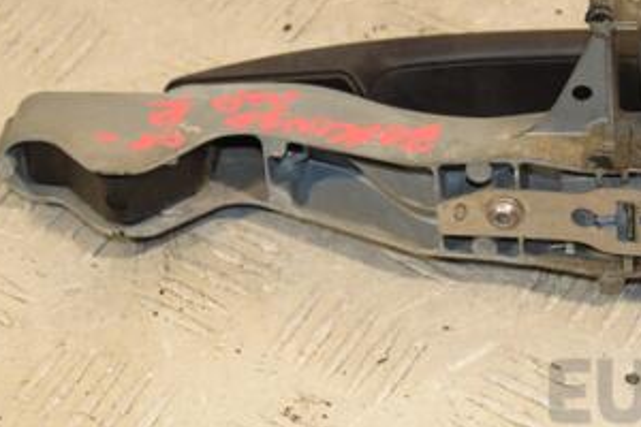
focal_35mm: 156
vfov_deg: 8.8
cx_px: 509
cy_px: 107
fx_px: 2777
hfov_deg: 13.1
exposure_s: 1/200
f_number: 7.1
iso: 800
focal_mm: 52
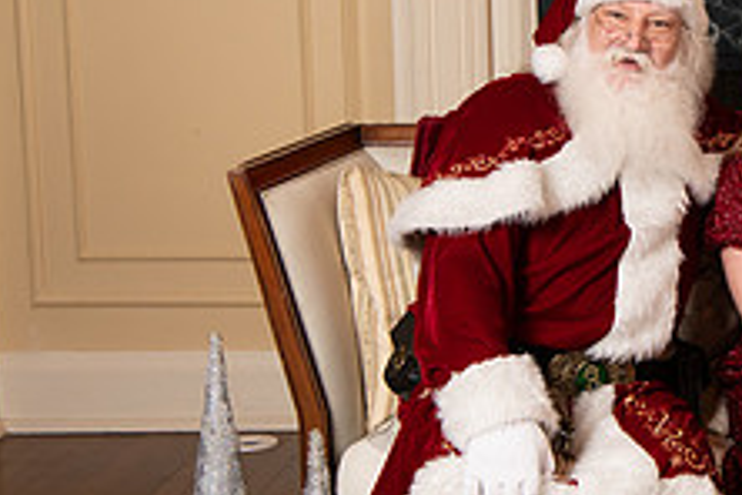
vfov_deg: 11.1
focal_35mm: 124
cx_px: 873
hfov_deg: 15.9
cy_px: 232
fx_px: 2556
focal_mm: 40
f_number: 7.1
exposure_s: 1/125
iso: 1600
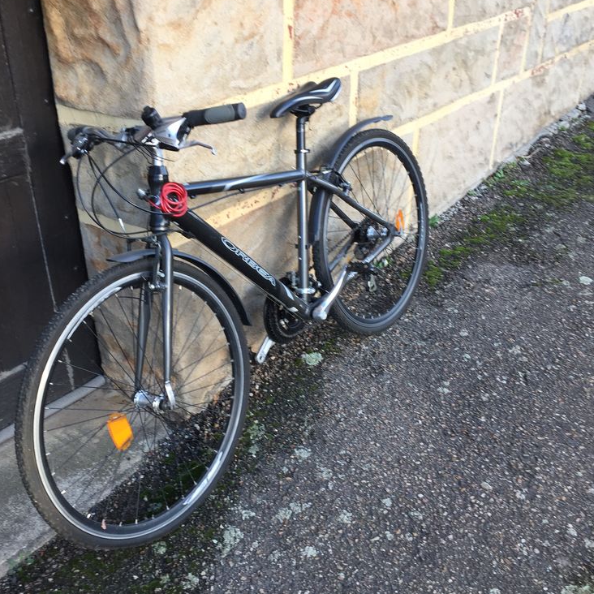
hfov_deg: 47.0
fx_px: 679
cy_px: 292
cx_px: 247
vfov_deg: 47.2
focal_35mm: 35
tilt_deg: -29.9
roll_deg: +2.2
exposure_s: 1/103
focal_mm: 4.15
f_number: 2.2
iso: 32
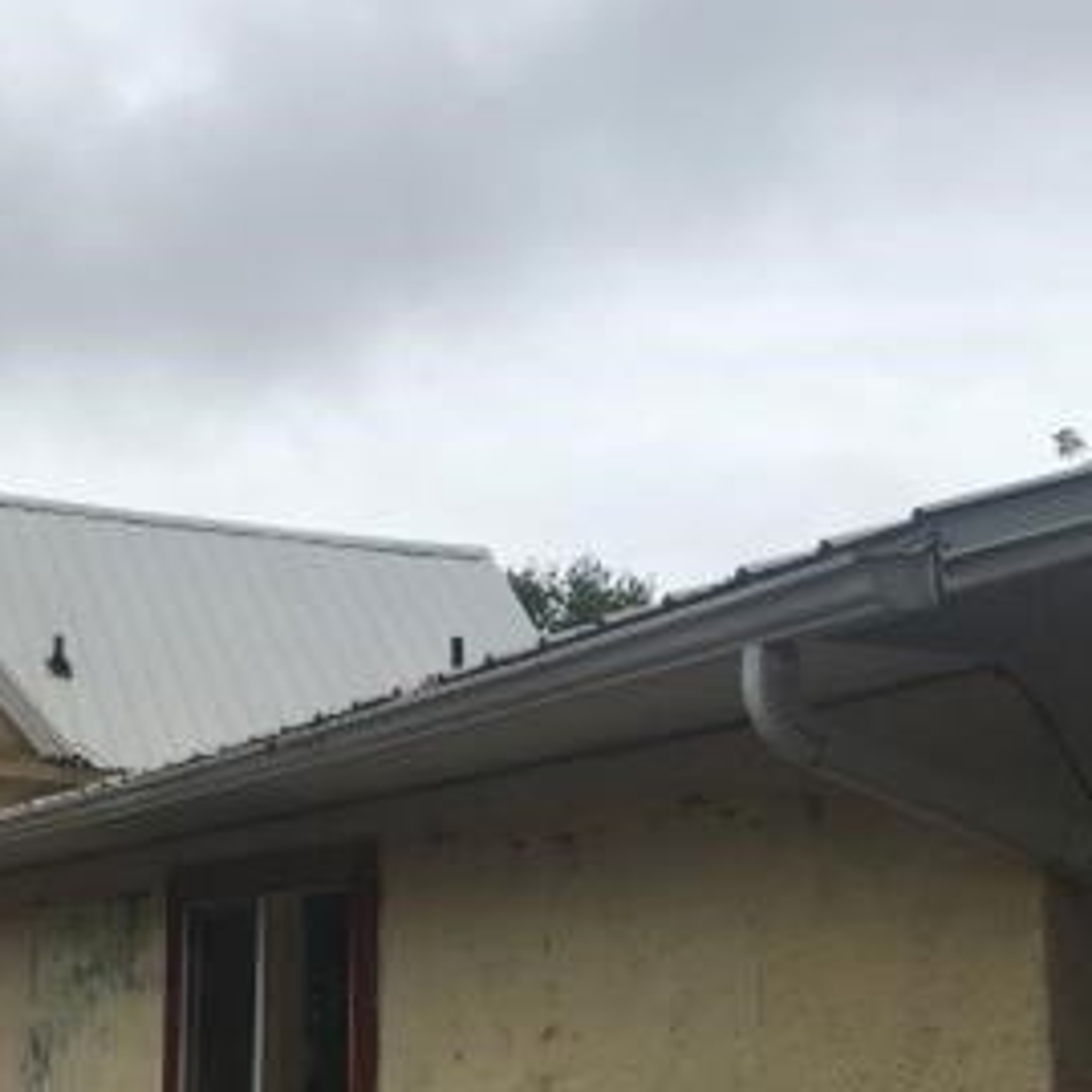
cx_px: -77
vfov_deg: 28.1
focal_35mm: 61
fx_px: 2177
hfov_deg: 26.2
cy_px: 637
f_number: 2.2
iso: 25
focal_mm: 4.15
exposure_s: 1/1115
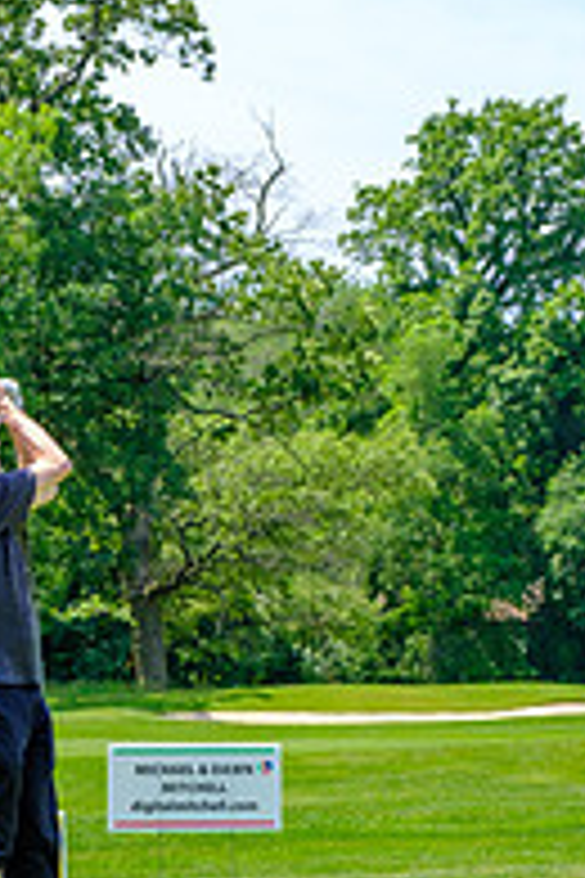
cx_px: 104
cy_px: 594
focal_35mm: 141
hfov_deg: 9.7
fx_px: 3437
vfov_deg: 14.5
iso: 200
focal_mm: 40.7
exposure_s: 1/500
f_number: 5
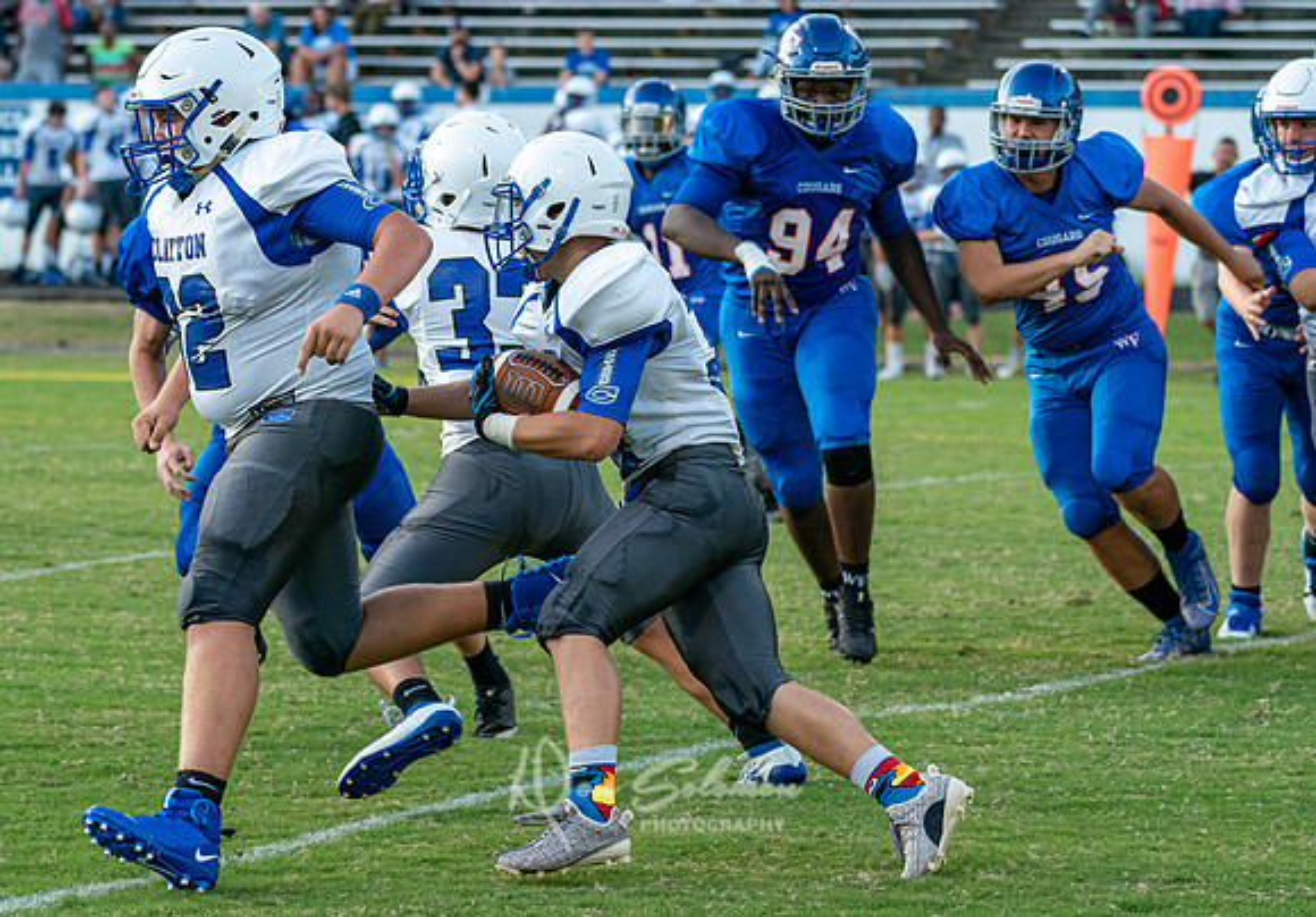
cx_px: 620
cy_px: 431
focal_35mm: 205
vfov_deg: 6.9
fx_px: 7586
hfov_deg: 9.9
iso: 2000
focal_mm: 148
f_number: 5.6
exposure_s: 1/1000
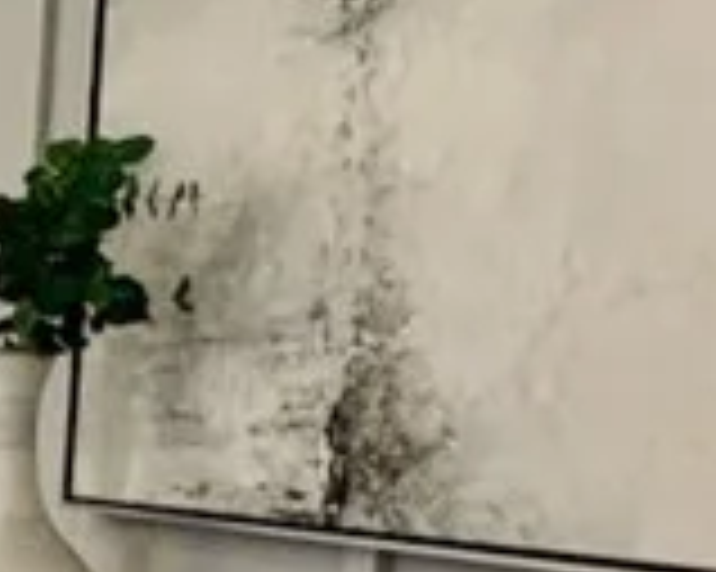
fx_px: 1864
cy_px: 482
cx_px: -1207
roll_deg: -0.1
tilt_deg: -5.7
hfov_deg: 13.0
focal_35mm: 88
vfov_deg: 17.3
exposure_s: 1/60
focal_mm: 2.22
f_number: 2.2
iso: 200
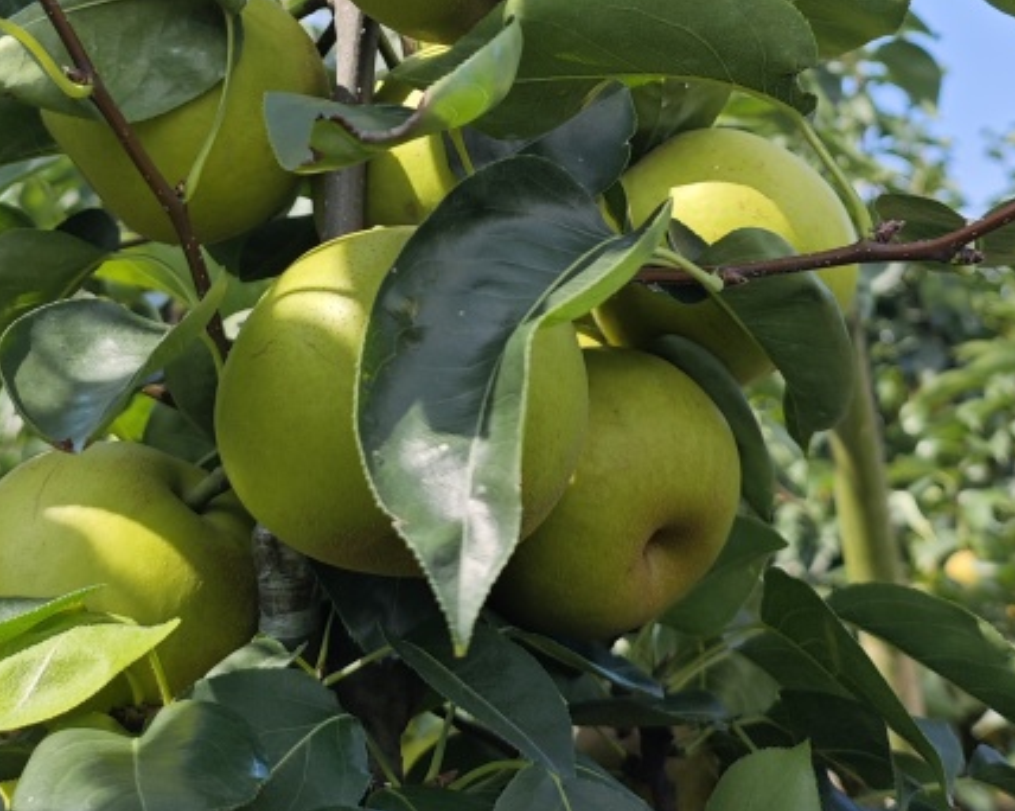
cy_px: 27
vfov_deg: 25.9
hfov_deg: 33.6
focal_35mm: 56
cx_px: 515
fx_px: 1681
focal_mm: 6.55
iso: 50
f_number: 1.6
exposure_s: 1/1672
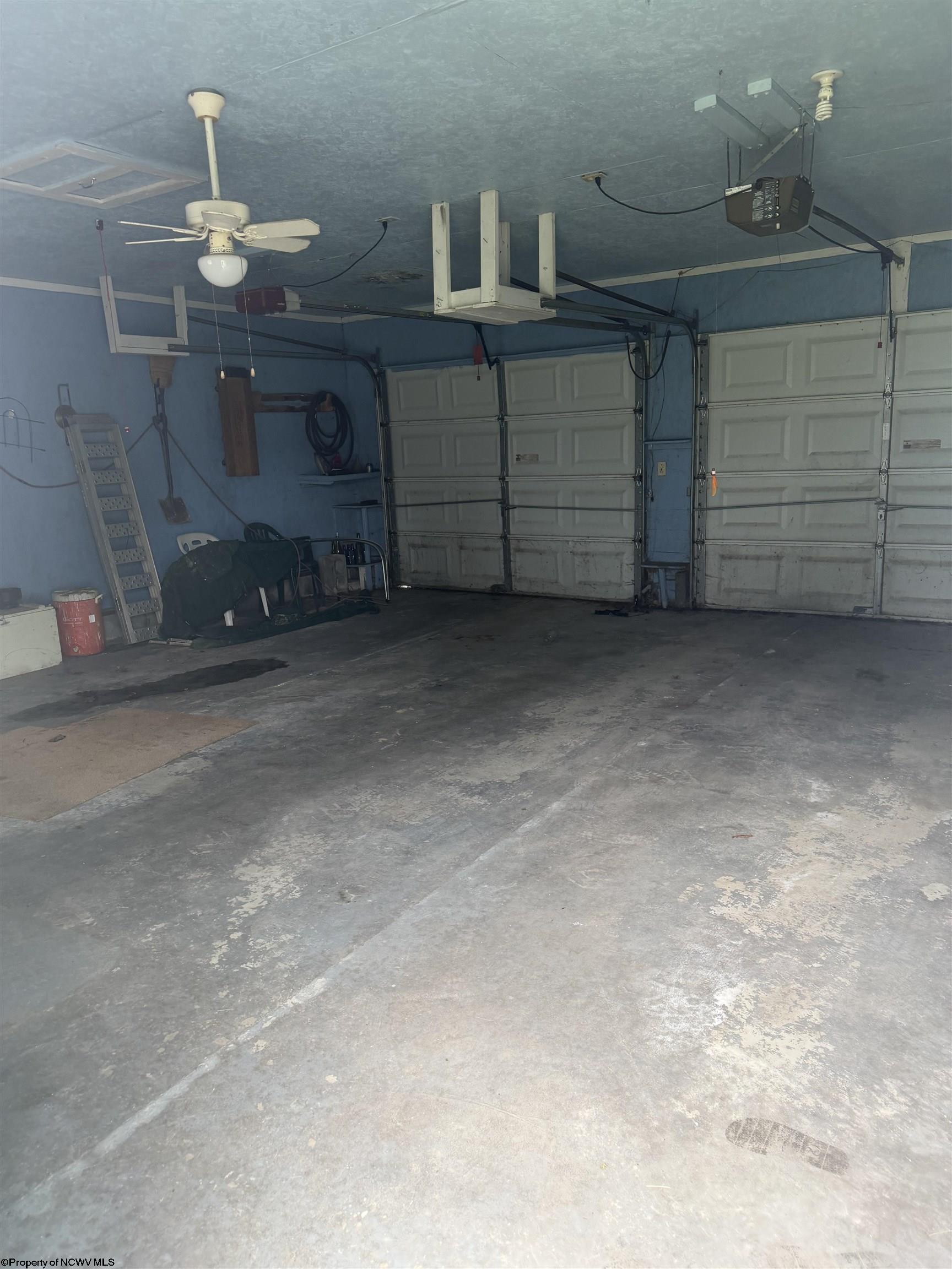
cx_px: 476
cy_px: 634
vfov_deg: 71.6
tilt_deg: -13.2
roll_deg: +2.3
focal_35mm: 24
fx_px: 880
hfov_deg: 56.8
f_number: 1.78
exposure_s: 1/121
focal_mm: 6.76
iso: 125
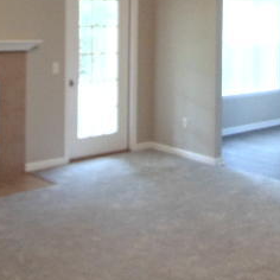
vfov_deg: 27.6
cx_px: 196
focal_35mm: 60
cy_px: 30
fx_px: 549
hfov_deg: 28.3
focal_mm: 4.5
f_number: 3
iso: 400
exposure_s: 1/30
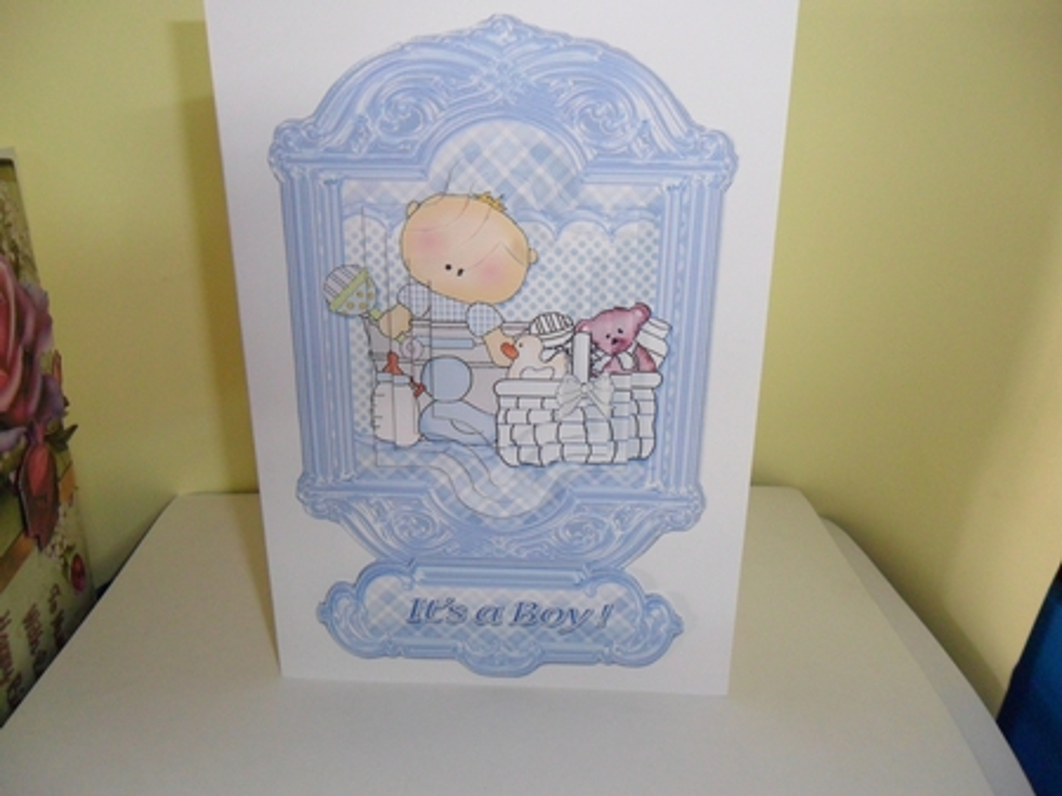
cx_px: 531
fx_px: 828
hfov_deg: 65.4
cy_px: 398
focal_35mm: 27
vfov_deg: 51.3
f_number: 3.5
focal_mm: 4.9
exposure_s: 1/45
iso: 240
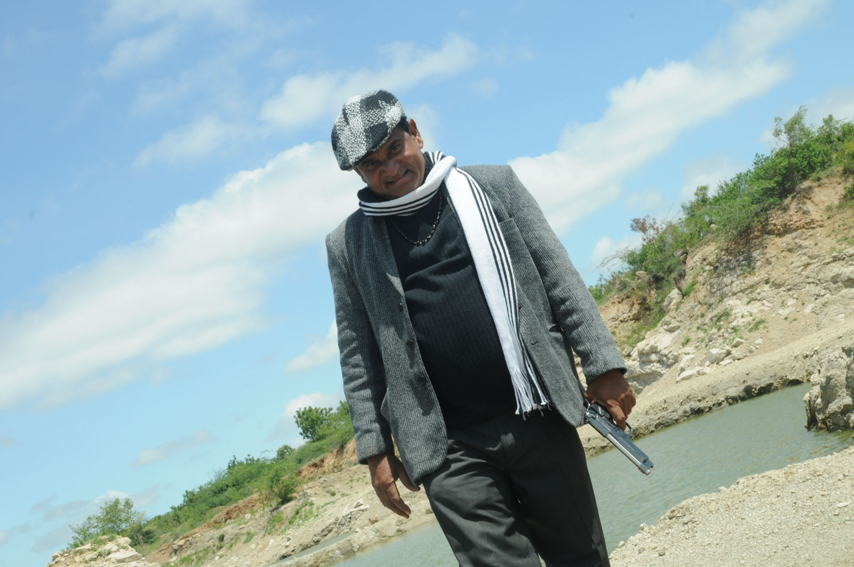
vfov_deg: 25.7
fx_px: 1244
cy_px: 284
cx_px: 427
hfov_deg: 37.9
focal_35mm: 52
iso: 200
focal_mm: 35
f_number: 13
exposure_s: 1/125
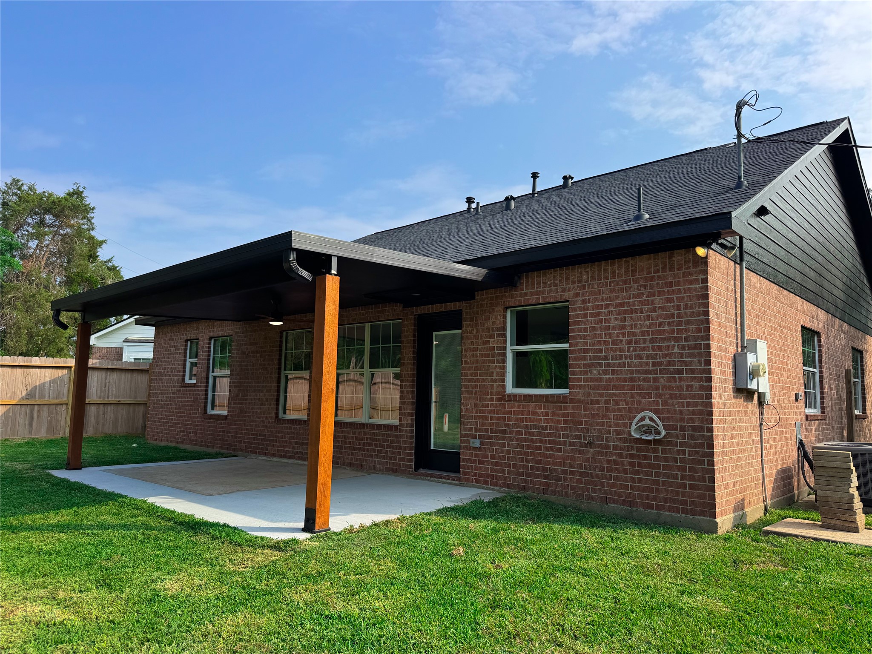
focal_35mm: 24
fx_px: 605
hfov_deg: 71.6
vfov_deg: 56.8
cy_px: 327
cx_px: 436
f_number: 1.8
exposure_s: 1/3400
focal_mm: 6.76
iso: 80
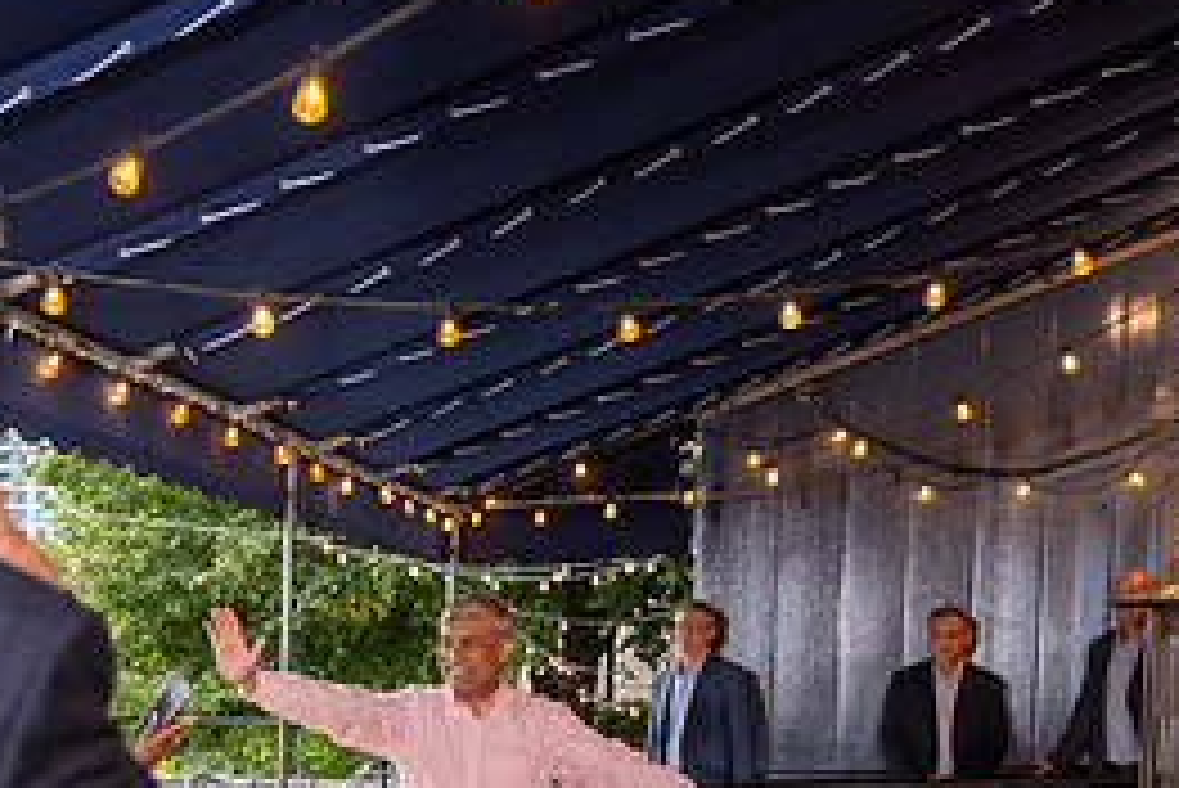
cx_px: 356
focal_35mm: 63
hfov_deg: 31.5
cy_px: 802
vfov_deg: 20.8
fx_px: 2064
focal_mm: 28.5
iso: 800
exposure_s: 1/125
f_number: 4
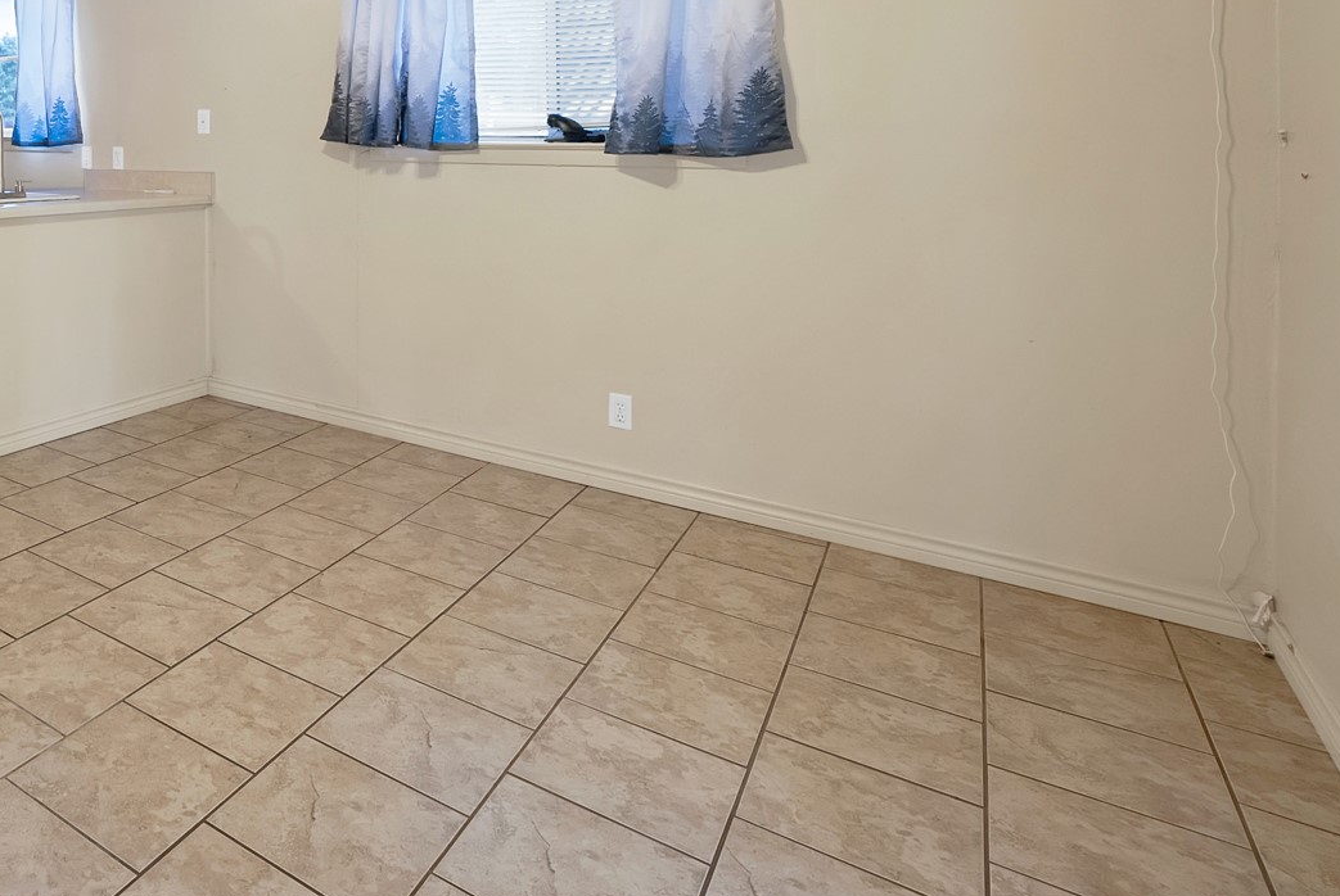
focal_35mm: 23
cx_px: 71
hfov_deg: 60.7
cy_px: 128
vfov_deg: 50.4
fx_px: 857
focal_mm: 12
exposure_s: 1/4
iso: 640
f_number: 9
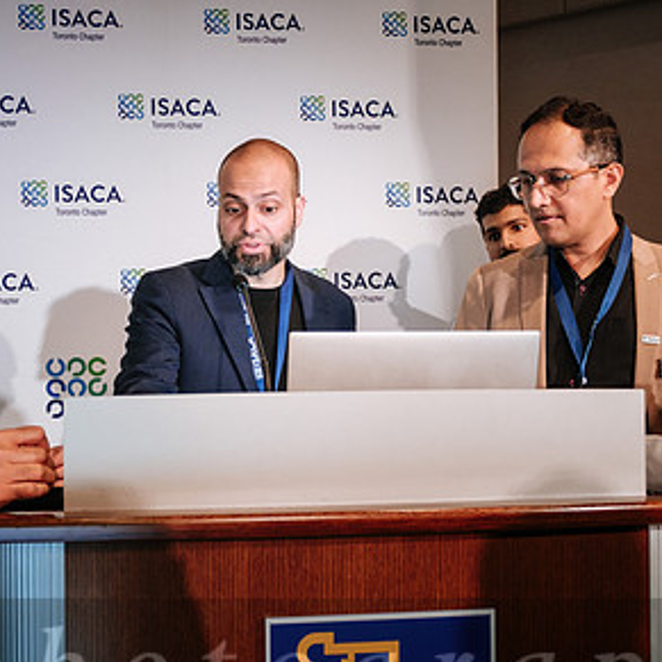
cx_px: 254
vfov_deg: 32.8
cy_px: 300
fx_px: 1125
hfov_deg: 32.7
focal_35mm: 52
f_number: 2.8
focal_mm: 17
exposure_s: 1/60
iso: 800
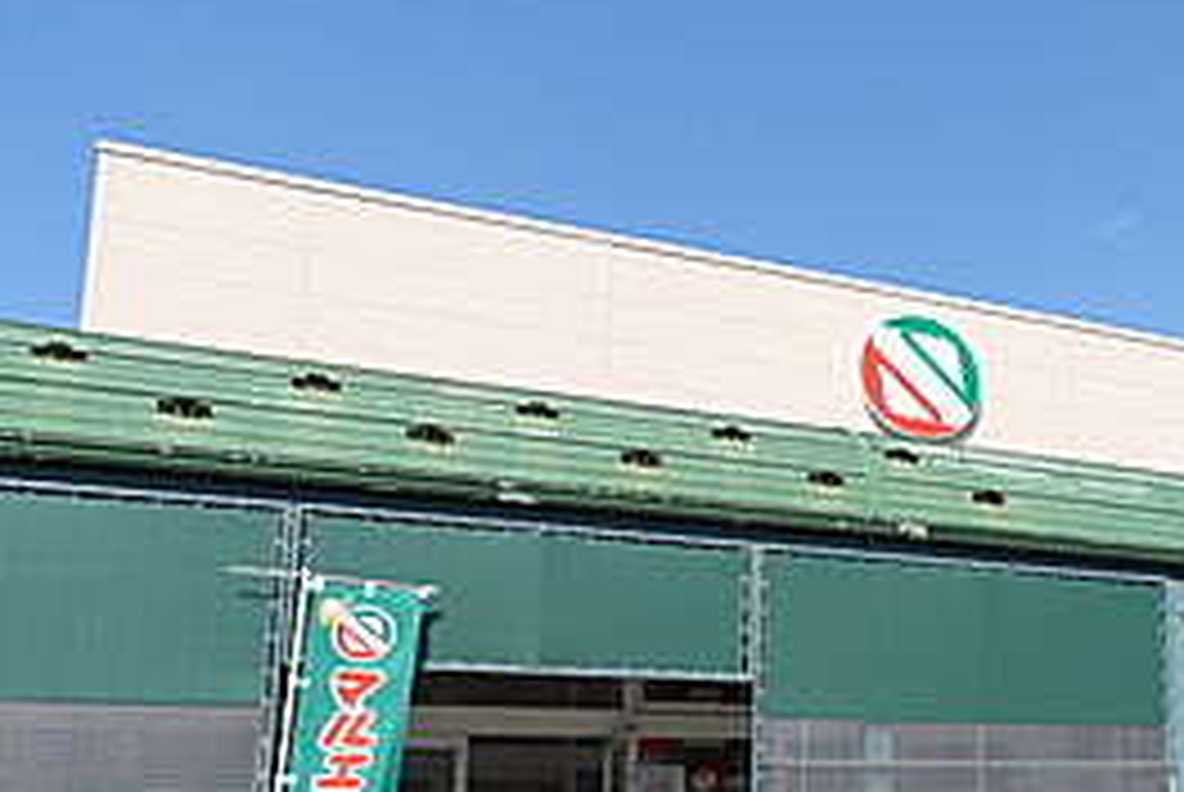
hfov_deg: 42.1
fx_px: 1350
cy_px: 616
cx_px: 1134
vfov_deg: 32.0
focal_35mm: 41
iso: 125
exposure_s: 1/800
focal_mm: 6.9
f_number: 4
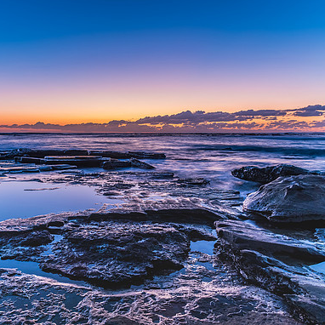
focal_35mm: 31
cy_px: 161
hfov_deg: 51.7
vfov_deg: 52.5
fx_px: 329
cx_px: 113
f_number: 8
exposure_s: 1.6
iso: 200
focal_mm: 24
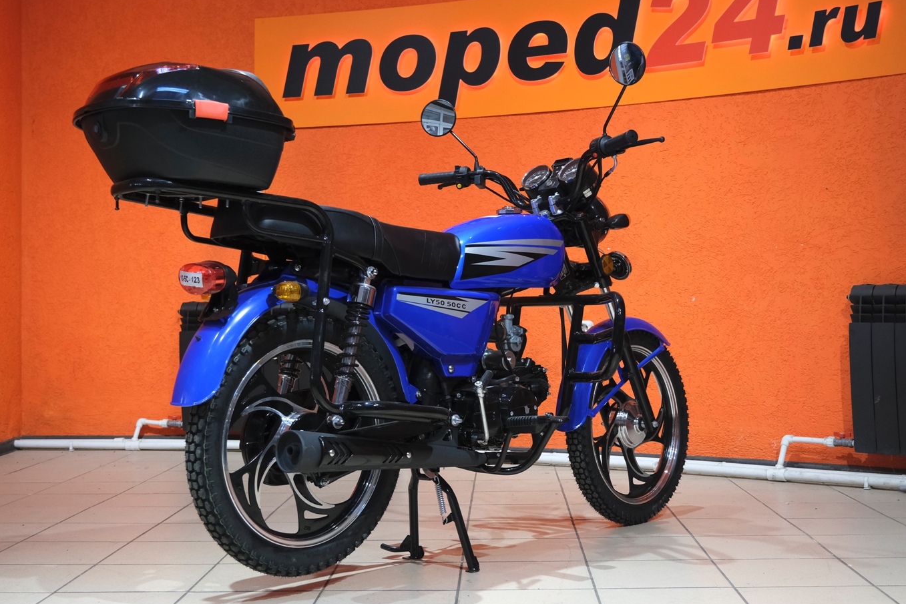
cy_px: 264
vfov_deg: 29.2
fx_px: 1158
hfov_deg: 42.7
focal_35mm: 46
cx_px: 447
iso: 1600
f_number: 4
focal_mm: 26
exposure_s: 1/100
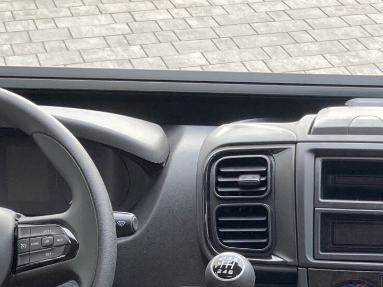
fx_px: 1073
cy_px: 397
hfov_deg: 19.8
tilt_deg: -34.3
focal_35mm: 97
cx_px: 356
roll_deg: -0.1
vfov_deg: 14.5
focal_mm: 3.99
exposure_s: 1/121
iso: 64
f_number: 1.8
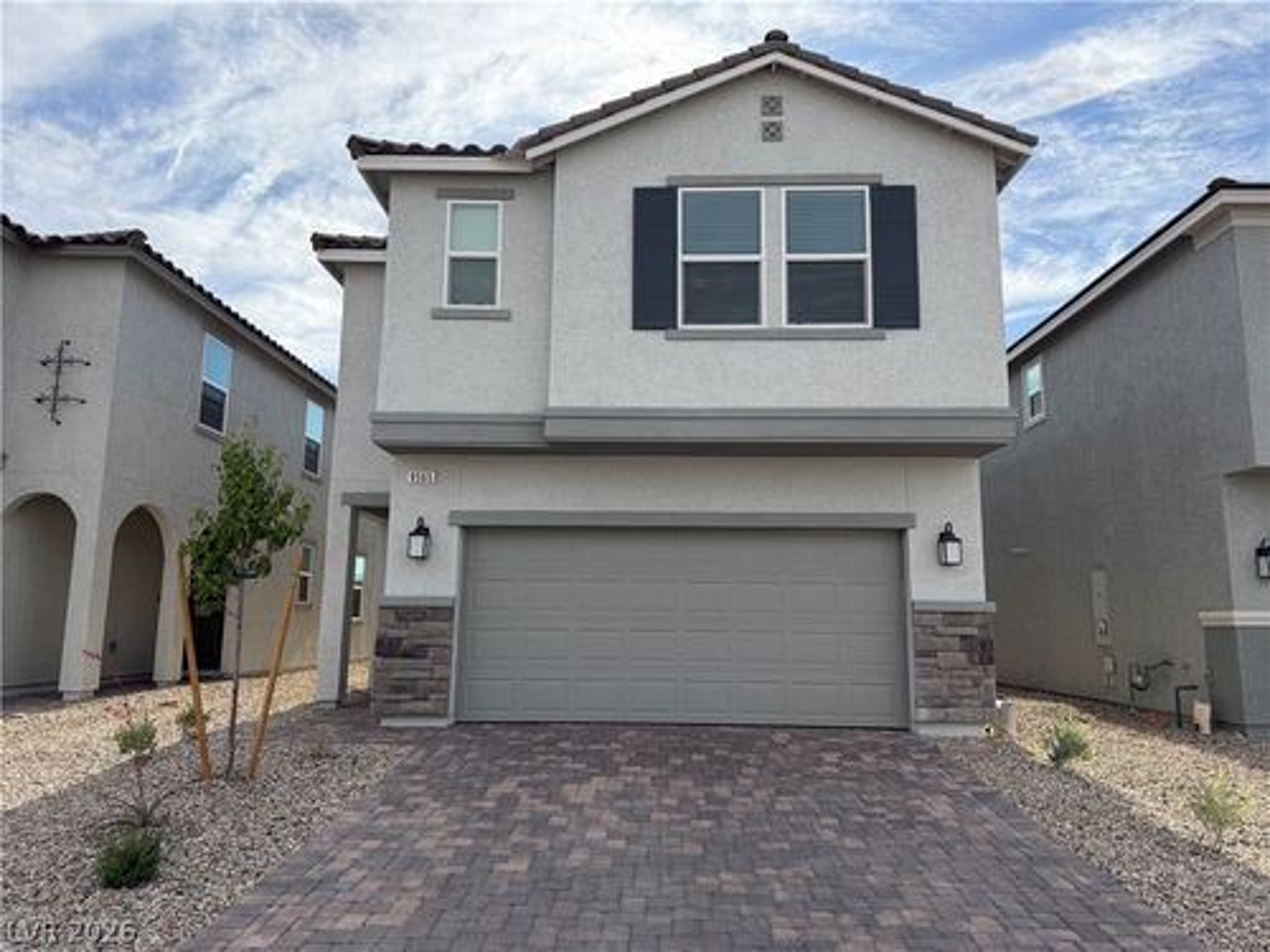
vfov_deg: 56.8
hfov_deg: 71.6
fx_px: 881
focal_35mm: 24
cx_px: 635
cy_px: 476
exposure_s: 1/5319
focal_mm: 6.76
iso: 100
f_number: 1.78
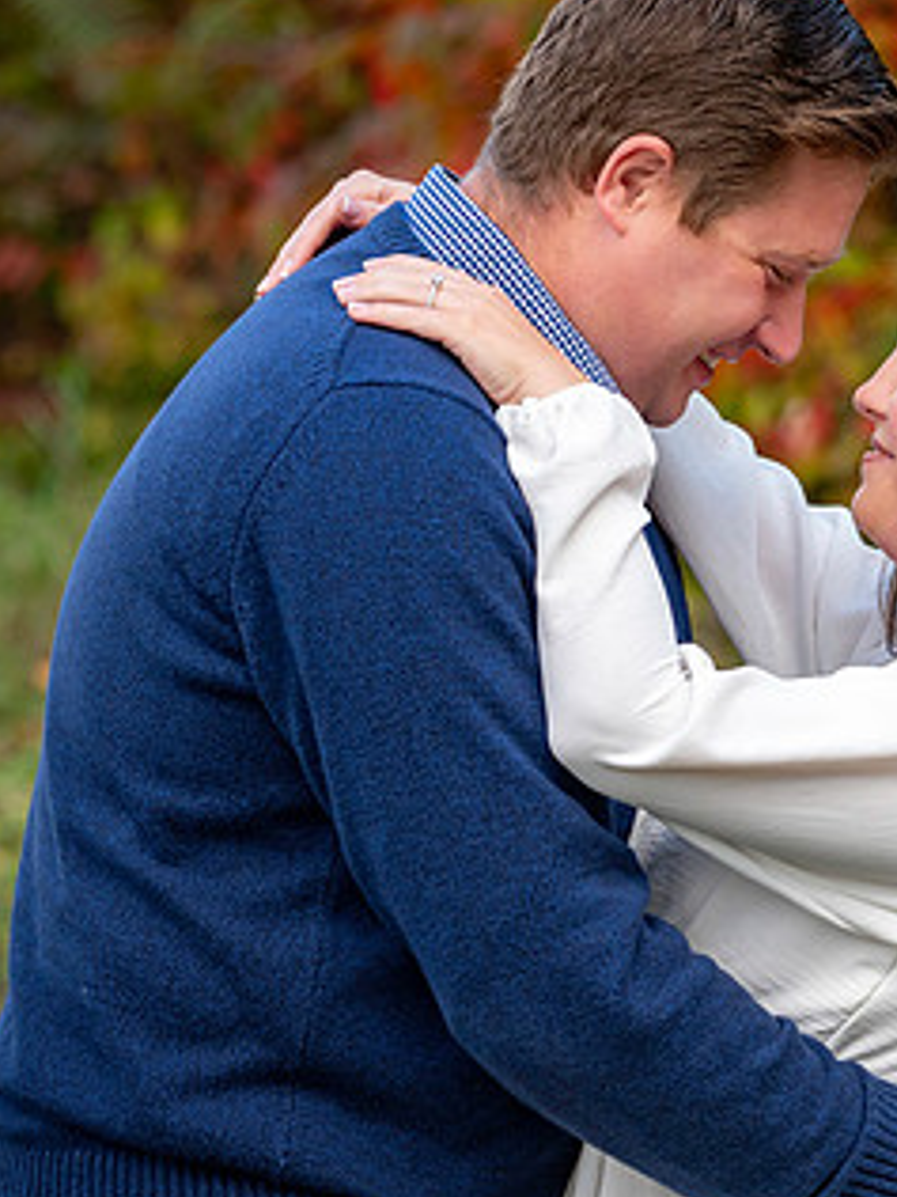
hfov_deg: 7.5
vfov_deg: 10.0
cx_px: 939
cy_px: 614
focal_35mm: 198
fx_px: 6841
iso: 1250
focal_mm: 110
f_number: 4.5
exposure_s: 1/1600
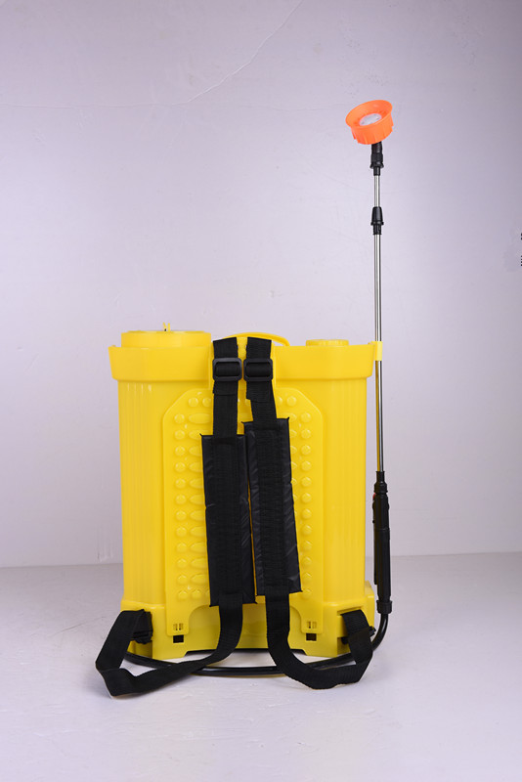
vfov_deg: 41.1
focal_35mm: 48
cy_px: 391
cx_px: 261
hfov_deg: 28.1
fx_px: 1043
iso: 320
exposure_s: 1/125
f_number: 10
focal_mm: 48
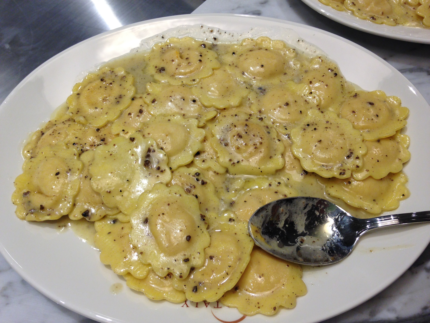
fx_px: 410
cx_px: 215
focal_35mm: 33
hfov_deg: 55.4
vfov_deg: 42.9
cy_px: 162
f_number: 2.4
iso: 64
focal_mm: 4.12
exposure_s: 1/40
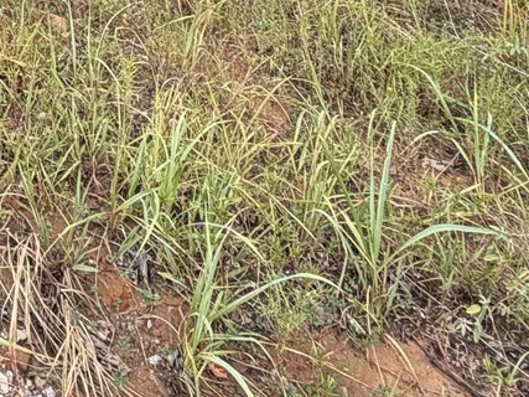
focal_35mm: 63
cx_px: -134
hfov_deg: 26.6
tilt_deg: -8.7
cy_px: -336
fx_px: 962
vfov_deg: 18.0
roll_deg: +4.1
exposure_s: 1/433
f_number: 2.2
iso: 64
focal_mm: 2.22
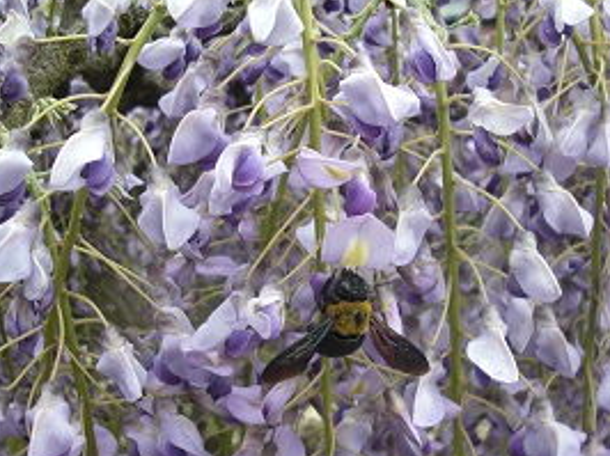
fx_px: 880
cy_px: 308
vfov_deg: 28.8
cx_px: 341
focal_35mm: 50
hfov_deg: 38.2
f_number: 2.8
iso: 50
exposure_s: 1/250
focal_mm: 6.3
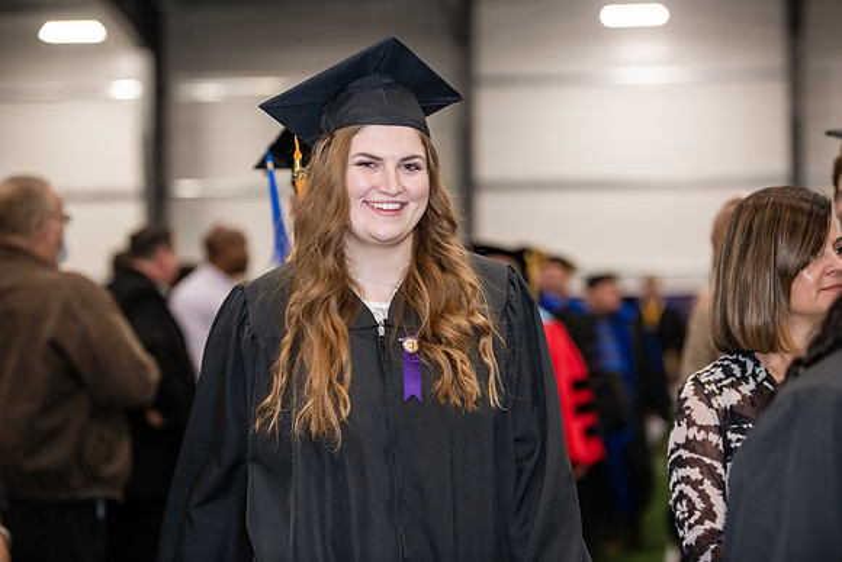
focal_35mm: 100
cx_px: 421
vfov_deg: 13.7
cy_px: 281
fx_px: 2339
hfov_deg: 20.4
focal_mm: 100
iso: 2000
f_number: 3.2
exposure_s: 1/200
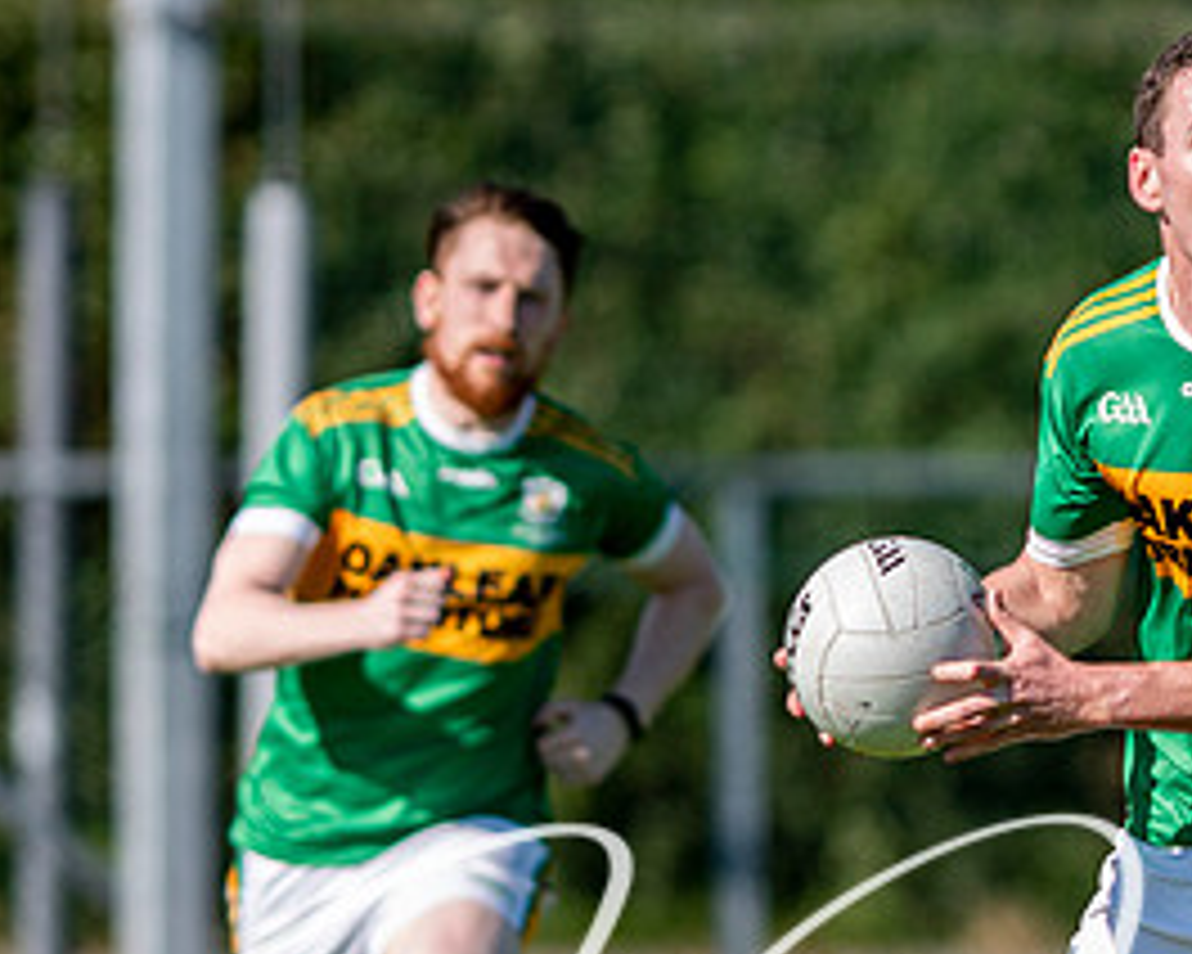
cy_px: 707
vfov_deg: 1.4
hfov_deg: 1.8
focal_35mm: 1092
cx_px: 1242
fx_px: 38524
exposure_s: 1/2500
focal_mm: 300
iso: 160
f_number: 2.8
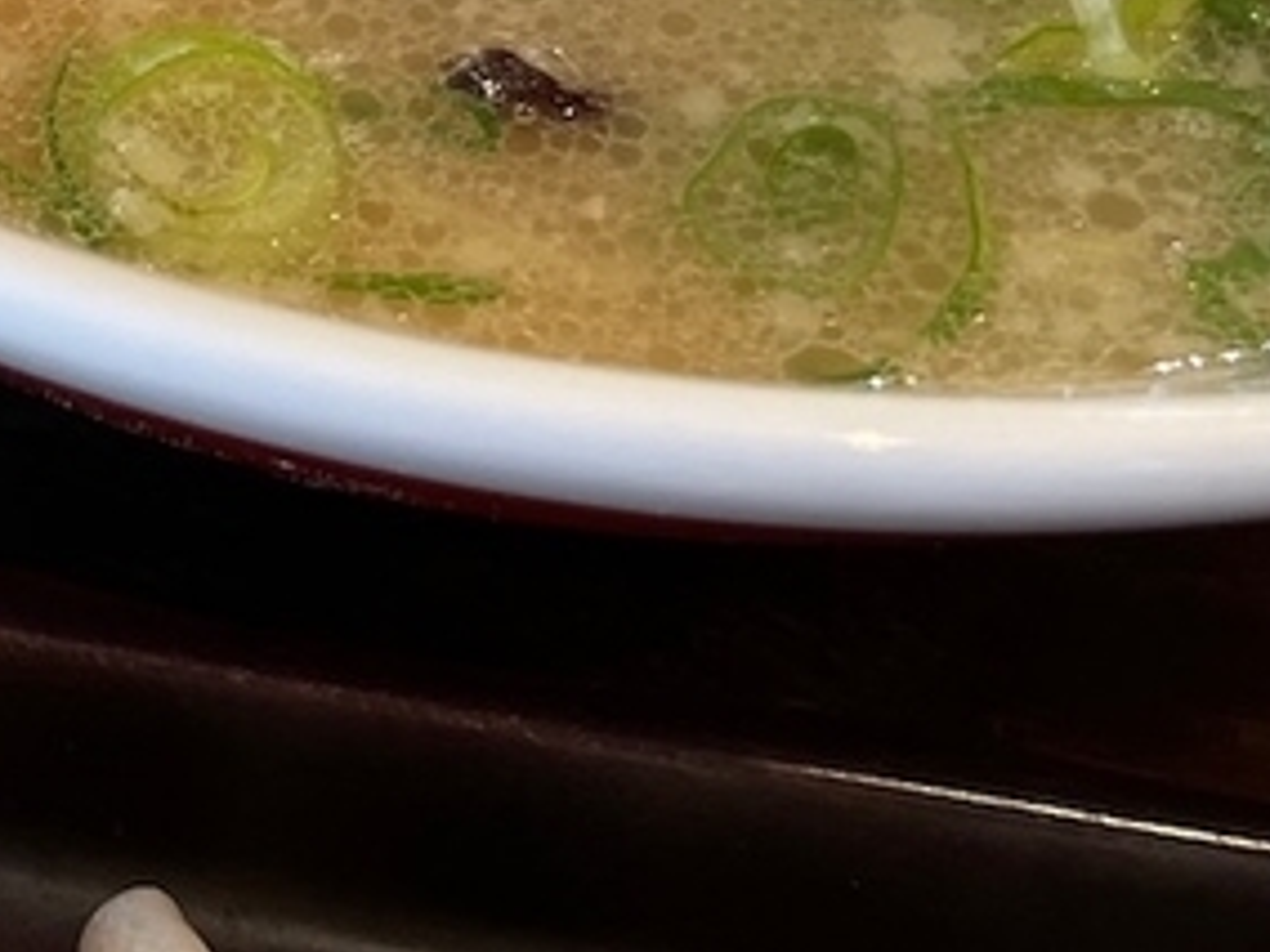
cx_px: -246
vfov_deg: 13.4
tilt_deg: -49.0
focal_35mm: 110
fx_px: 4036
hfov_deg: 17.1
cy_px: 273
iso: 125
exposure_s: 1/66
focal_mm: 5.7
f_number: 1.5
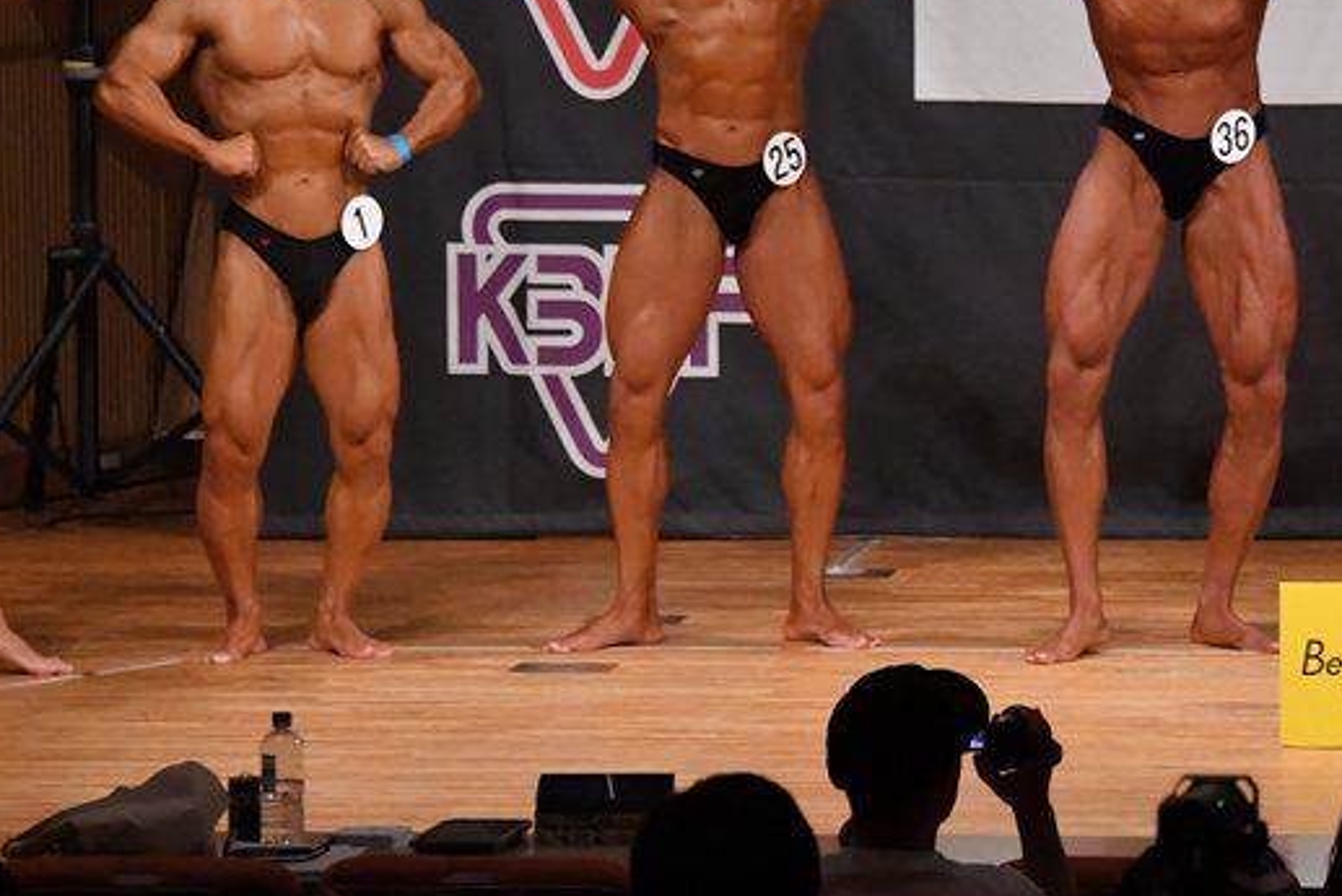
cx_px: 964
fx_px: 12118
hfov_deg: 6.3
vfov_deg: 4.2
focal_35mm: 325
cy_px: 301
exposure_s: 1/400
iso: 6400
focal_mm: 145
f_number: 5.6
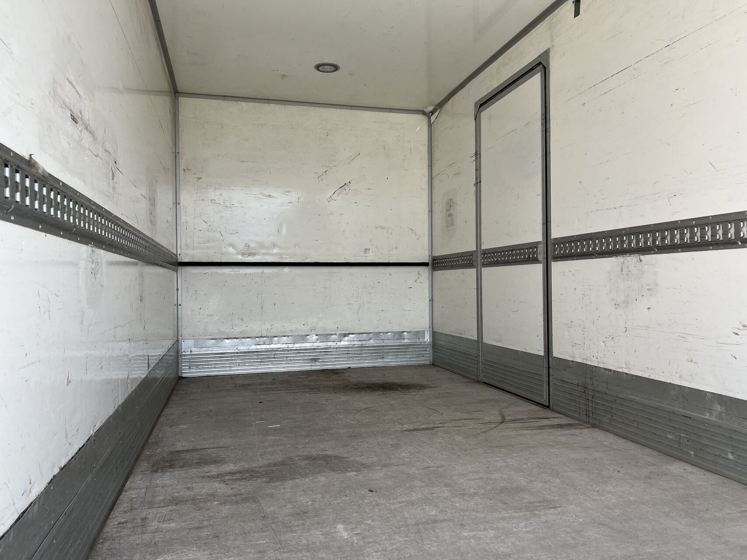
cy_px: 280
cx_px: 374
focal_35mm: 26
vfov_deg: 53.1
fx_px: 561
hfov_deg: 67.3
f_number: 1.5
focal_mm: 5.7
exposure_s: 1/1124
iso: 50
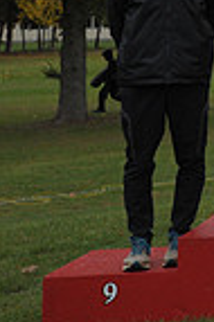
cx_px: 651
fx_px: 1269
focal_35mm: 142
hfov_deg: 8.2
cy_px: -86
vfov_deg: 14.0
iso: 2500
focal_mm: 35
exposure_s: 1/1000
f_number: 7.1
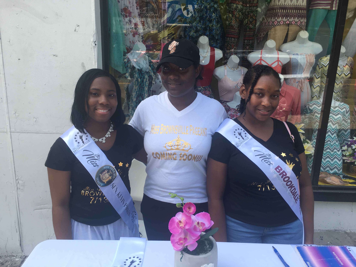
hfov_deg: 61.7
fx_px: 298
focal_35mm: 29
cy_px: 134
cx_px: 178
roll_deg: -2.5
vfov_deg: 48.2
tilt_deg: -14.5
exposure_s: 1/384
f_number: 2.2
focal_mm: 4.15
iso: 25
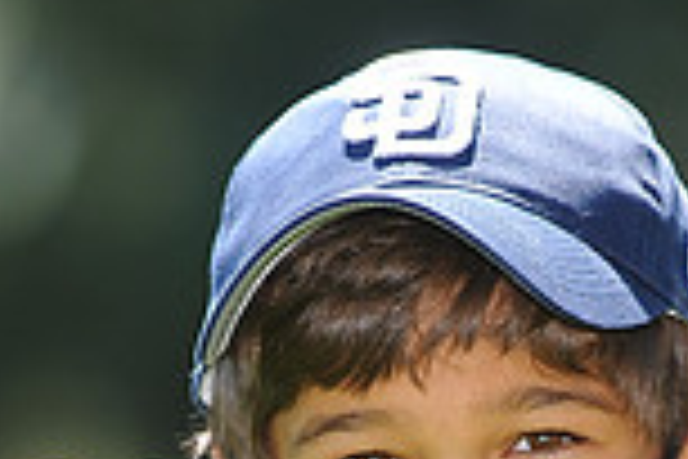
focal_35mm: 760
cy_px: 729
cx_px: 432
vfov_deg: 1.8
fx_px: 14523
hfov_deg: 2.7
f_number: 4.5
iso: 200
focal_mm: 200
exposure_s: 1/400
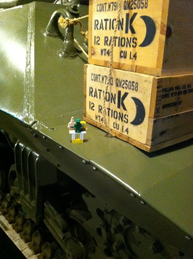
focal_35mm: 35
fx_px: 261
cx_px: 96
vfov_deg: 52.7
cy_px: 130
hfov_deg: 40.6
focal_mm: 3.85
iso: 1000
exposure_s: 1/15
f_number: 2.8
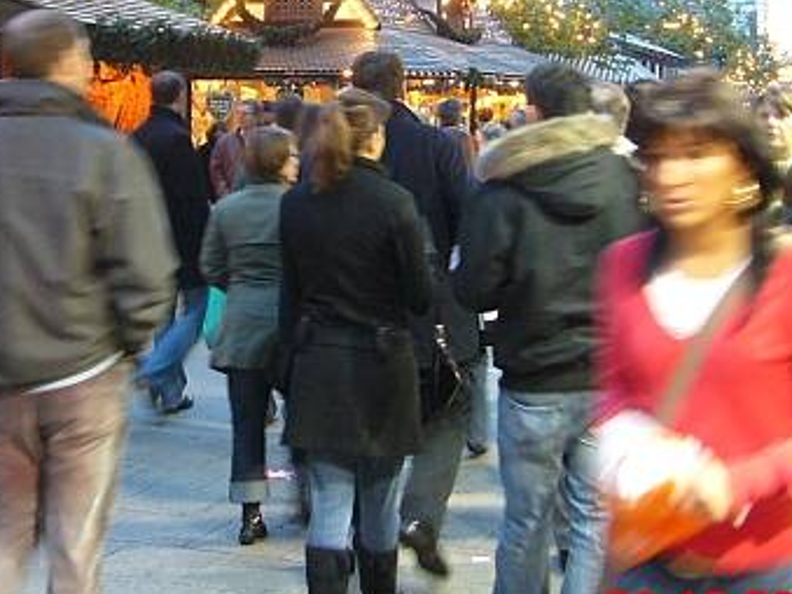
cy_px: 131
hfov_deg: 30.6
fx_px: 1441
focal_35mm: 63
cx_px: 304
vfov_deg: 23.0
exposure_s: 1/13
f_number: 2.8
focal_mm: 5.8
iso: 200
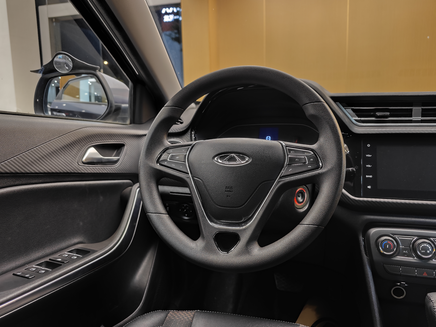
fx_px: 315
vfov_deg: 54.9
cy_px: 157
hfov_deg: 69.3
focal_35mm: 25
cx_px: 234
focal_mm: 8.7
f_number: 1.9
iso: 800
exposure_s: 1/25
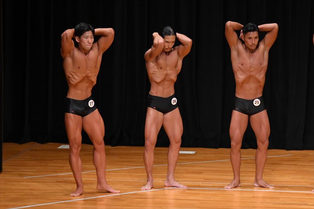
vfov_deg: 5.4
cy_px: 104
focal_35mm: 255
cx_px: 157
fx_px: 2223
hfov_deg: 8.1
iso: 4000
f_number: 5.6
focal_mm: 170
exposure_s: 1/400
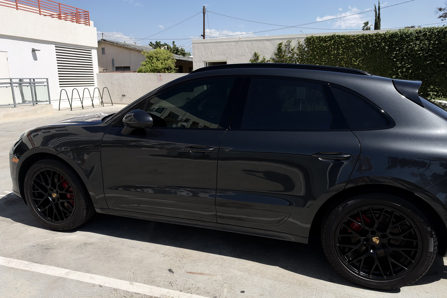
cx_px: 224
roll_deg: +3.2
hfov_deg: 71.5
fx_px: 310
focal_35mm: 25
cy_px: 150
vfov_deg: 51.3
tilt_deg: -9.6
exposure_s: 1/5208
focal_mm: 6.93
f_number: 1.8
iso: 80
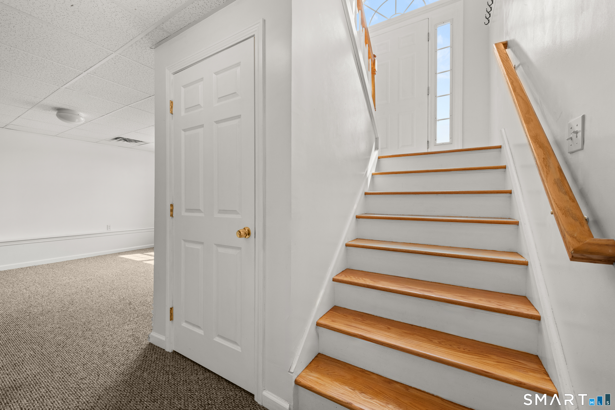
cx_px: 308
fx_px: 239
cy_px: 205
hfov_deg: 104.3
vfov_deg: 81.2
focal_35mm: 14
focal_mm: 14
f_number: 11
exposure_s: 1/8
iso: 250
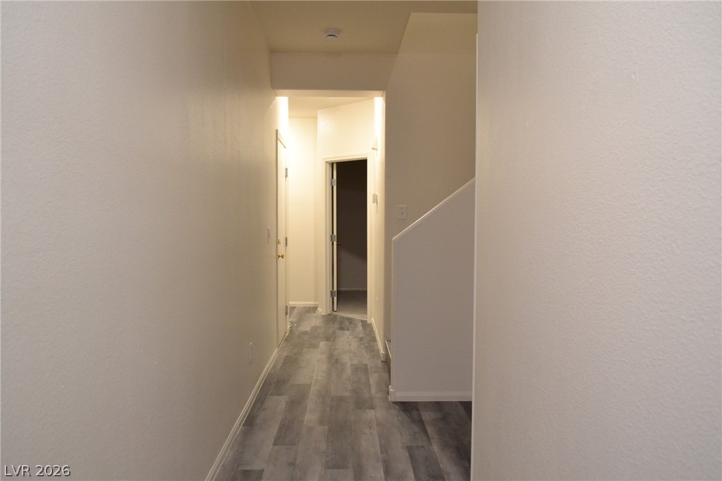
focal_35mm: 27
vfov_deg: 47.9
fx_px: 541
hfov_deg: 67.4
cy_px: 240
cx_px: 361
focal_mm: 18
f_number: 3.5
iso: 1400
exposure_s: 1/60
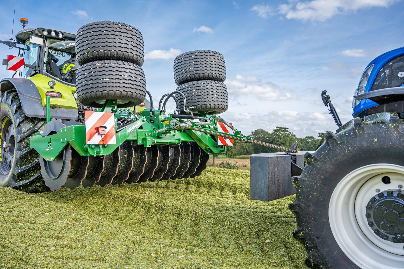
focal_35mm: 30
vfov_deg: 42.9
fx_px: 342
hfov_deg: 61.1
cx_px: 202
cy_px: 134
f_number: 4
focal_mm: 30.5
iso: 100
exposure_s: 1/800
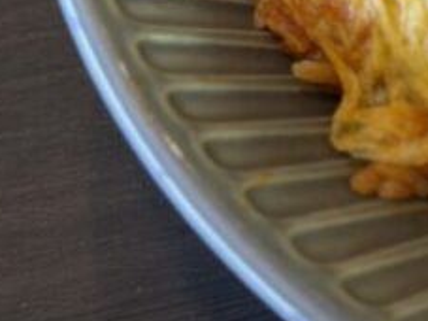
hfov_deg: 8.6
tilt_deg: -48.2
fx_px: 2682
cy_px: -384
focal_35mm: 217
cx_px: 892
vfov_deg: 6.6
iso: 100
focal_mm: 6.76
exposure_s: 1/96
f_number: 1.78
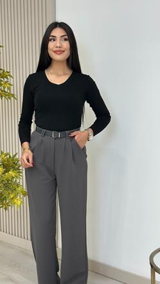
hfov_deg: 19.1
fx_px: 475
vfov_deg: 33.3
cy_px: 144
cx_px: 57
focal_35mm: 63
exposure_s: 1/129
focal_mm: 6.86
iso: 64
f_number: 1.78
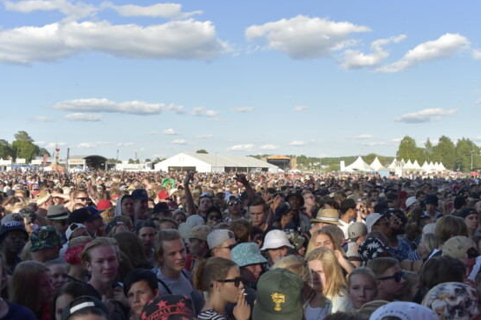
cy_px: 169
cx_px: 276
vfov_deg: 38.8
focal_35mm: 34
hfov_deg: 55.6
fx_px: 454
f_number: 5.6
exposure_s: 1/320
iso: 100
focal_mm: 28
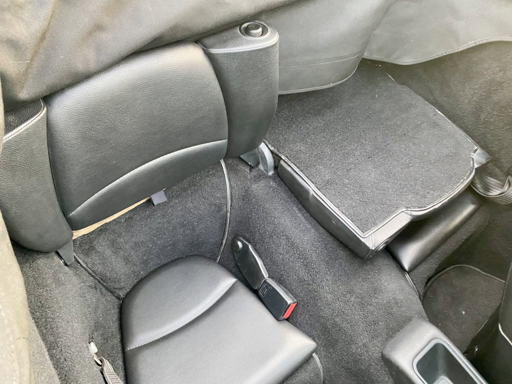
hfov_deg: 67.3
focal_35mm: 26
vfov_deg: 53.1
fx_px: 385
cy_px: 192
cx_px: 256
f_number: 1.8
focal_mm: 4.25
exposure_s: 1/51
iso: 500
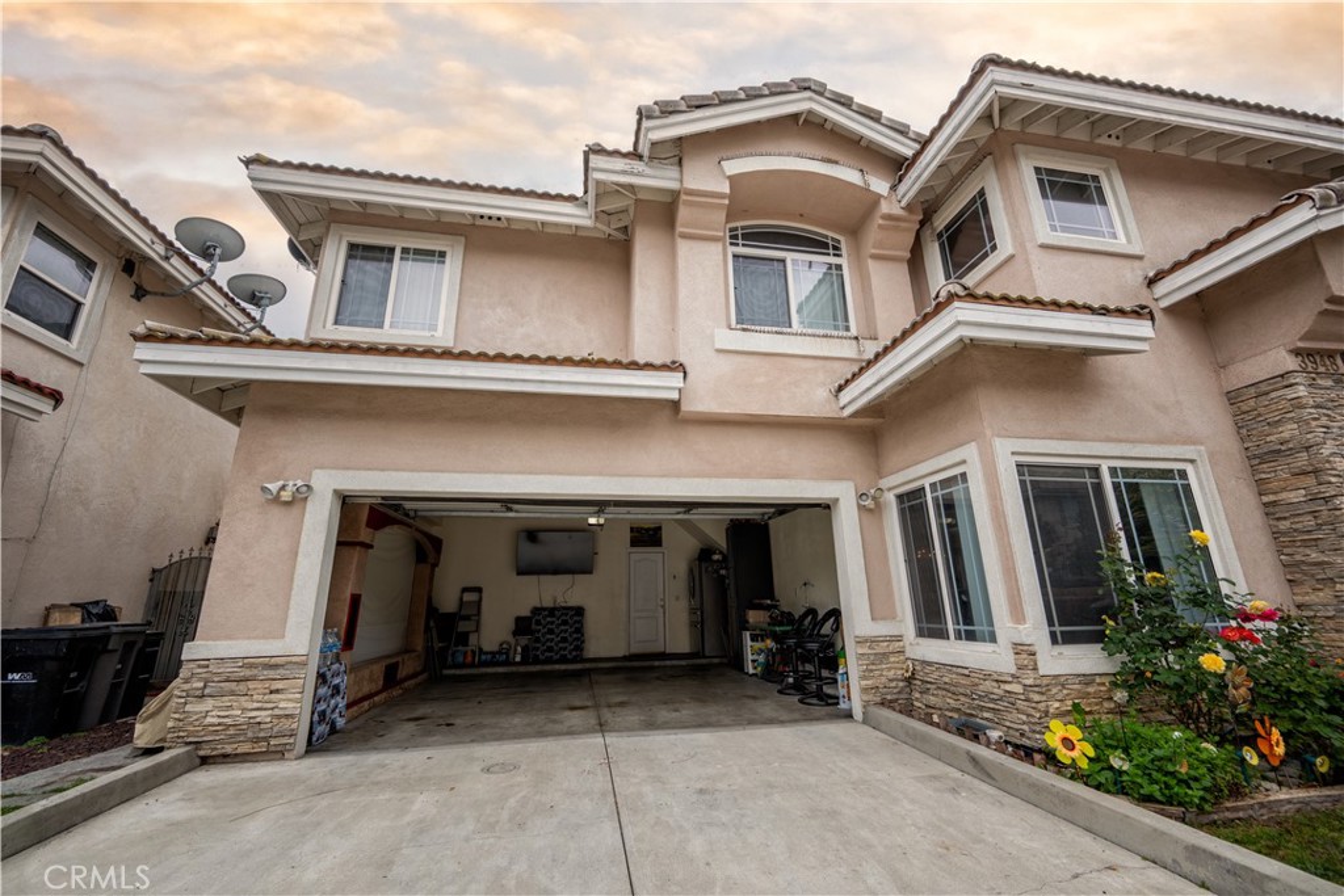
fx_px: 523
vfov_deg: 81.2
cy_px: 448
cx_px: 672
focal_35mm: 14
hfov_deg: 104.2
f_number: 22
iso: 100
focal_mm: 14
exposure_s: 1/125
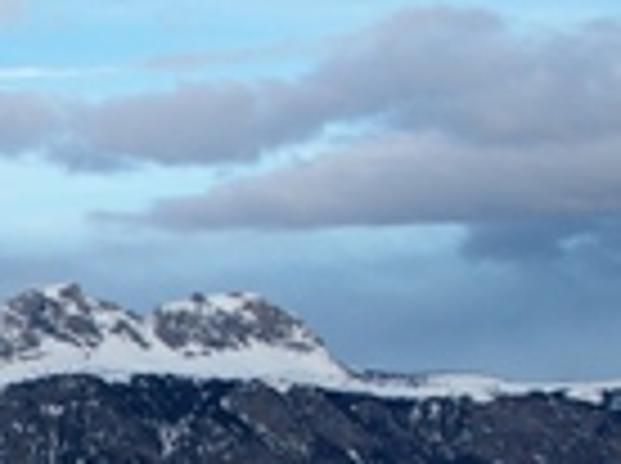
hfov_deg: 21.5
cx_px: -119
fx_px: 1522
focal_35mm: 85
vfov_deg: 16.9
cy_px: 487
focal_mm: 18
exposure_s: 1/125
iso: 200
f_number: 6.7
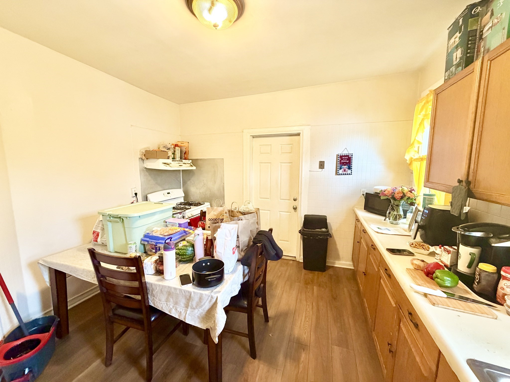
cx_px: 255
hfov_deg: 102.1
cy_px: 191
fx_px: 206
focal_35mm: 14
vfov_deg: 85.7
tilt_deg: -7.2
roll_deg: -0.2
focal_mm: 2.22
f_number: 2.2
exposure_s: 1/60
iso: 500
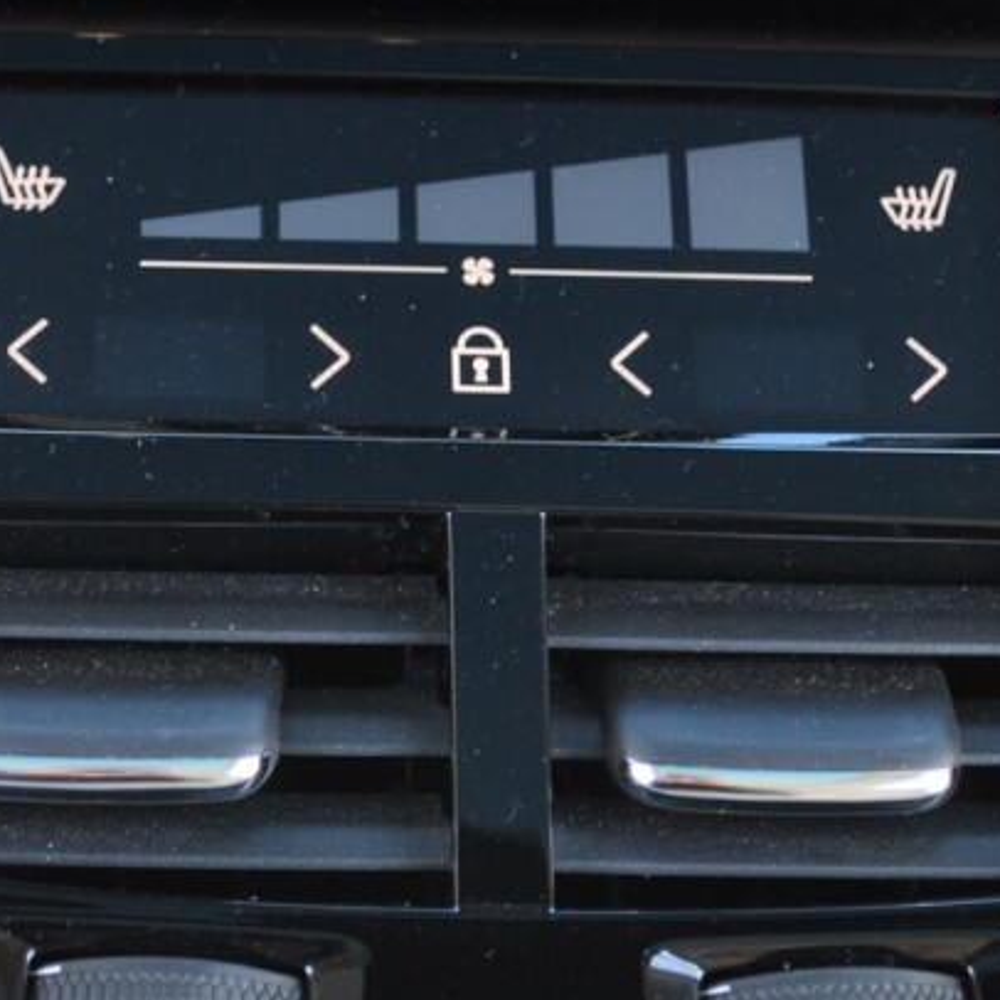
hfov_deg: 12.8
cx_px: 362
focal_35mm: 136
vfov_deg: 12.8
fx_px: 4445
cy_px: 520
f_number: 5
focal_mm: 36
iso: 200
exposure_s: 1/40
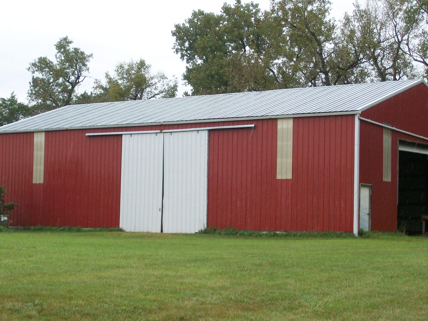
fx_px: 1014
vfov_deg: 18.0
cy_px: 171
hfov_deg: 23.8
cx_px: 210
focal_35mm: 82
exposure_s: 1/271
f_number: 3.8
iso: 80
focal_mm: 11.6
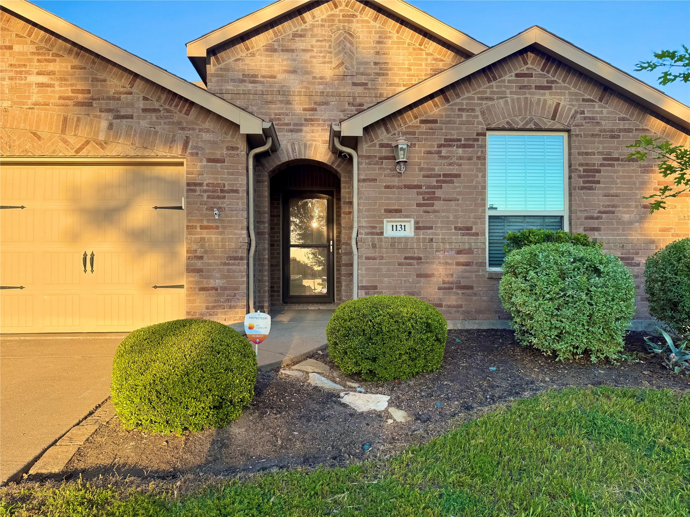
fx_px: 478
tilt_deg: +1.6
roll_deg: +0.3
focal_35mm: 24
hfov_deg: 71.6
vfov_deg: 56.8
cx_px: 345
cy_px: 258
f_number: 1.78
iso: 80
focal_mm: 6.76
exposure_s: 1/805
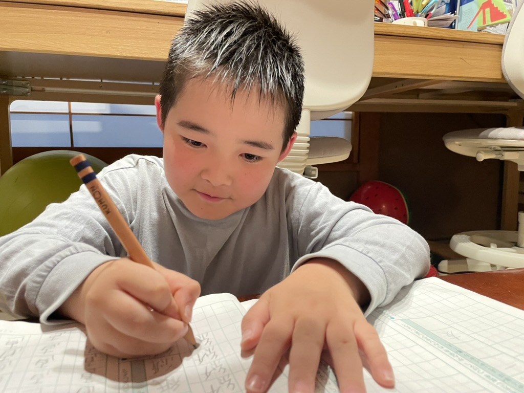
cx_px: 262
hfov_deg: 67.3
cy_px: 196
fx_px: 394
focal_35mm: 26
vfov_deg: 53.1
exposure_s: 1/33
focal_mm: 4.2
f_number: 1.6
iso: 320
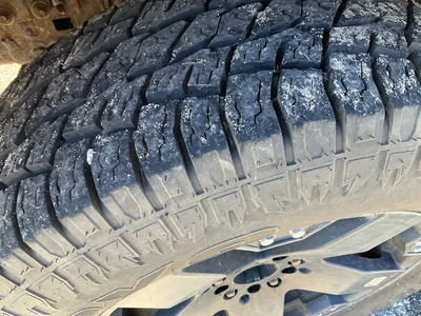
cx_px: 210
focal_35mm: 29
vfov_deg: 48.2
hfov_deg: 61.7
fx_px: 353
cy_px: 158
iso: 50
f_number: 1.8
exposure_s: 1/122
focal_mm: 3
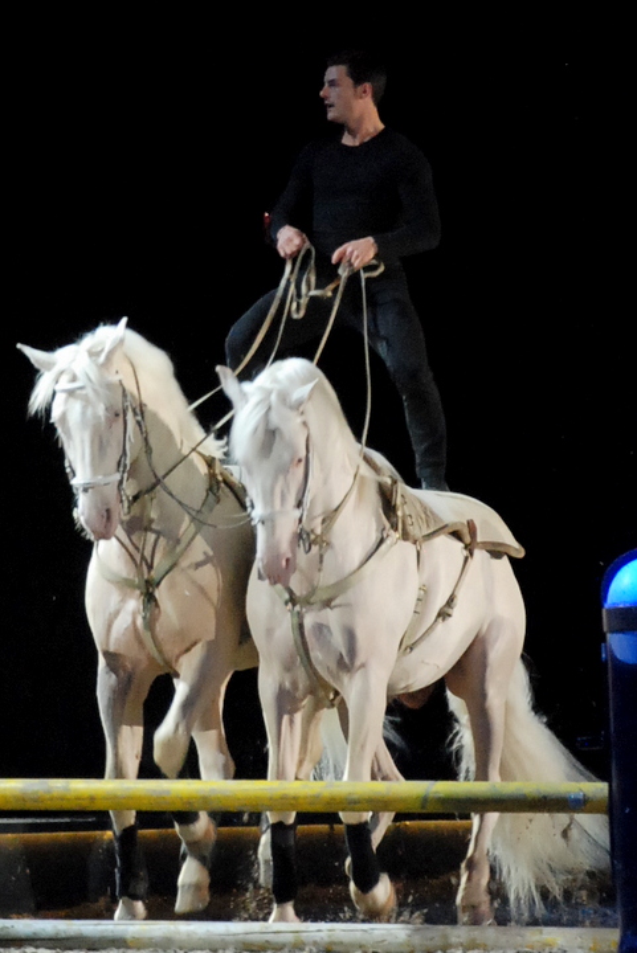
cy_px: 476
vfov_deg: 17.1
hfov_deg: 11.4
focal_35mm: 120
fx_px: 3180
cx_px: 318
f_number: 5.6
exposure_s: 1/160
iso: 1600
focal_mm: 80
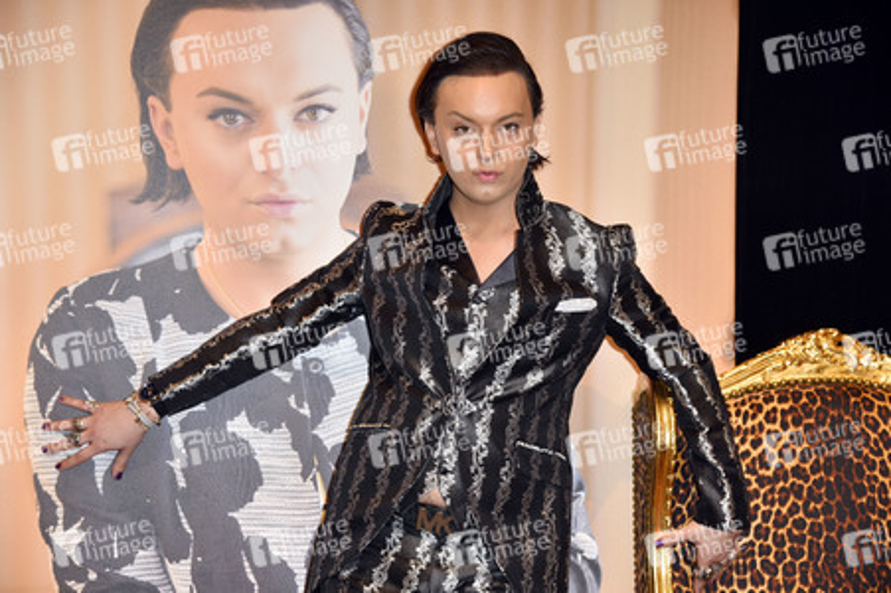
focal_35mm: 70
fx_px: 1731
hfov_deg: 28.9
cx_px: 446
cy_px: 296
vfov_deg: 19.4
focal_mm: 70
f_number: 5
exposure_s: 1/160
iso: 400
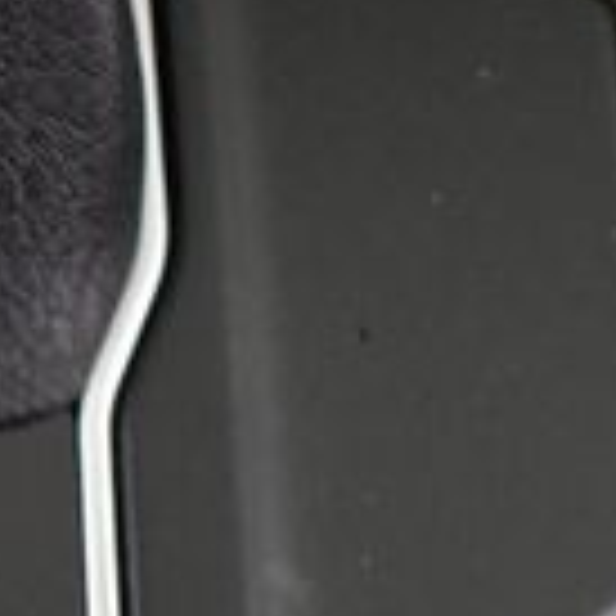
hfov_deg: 11.2
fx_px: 2879
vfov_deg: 11.7
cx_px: -576
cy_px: 931
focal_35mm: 143
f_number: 3.5
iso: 3200
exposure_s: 1/125
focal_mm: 18
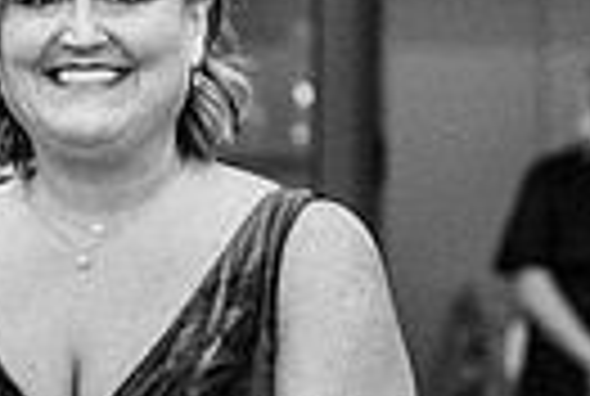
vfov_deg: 4.5
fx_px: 5076
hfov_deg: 6.6
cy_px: 403
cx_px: -99
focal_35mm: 309
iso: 2000
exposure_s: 1/200
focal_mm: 70
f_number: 2.8
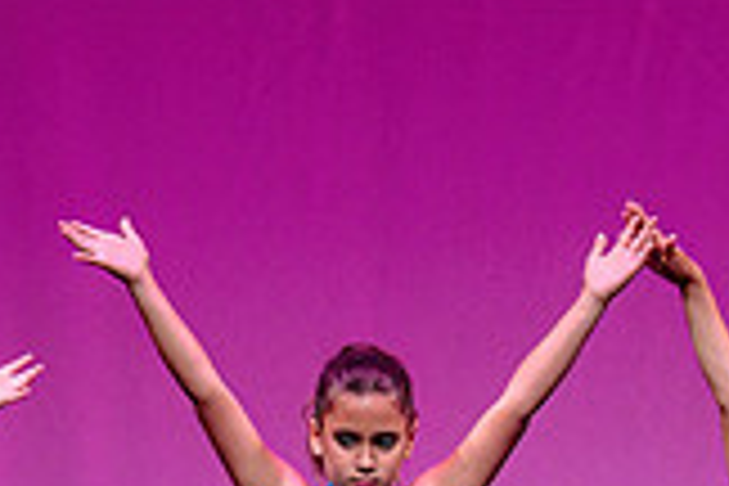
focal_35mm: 509
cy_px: 595
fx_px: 10306
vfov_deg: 2.7
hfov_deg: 4.0
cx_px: 536
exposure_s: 1/250
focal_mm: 120
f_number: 2.8
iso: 1250
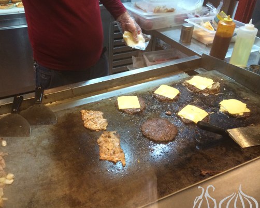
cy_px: 106
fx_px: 269
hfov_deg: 51.2
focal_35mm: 35
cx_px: 106
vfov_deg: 42.3
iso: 320
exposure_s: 1/24
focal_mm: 4.12
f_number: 2.2
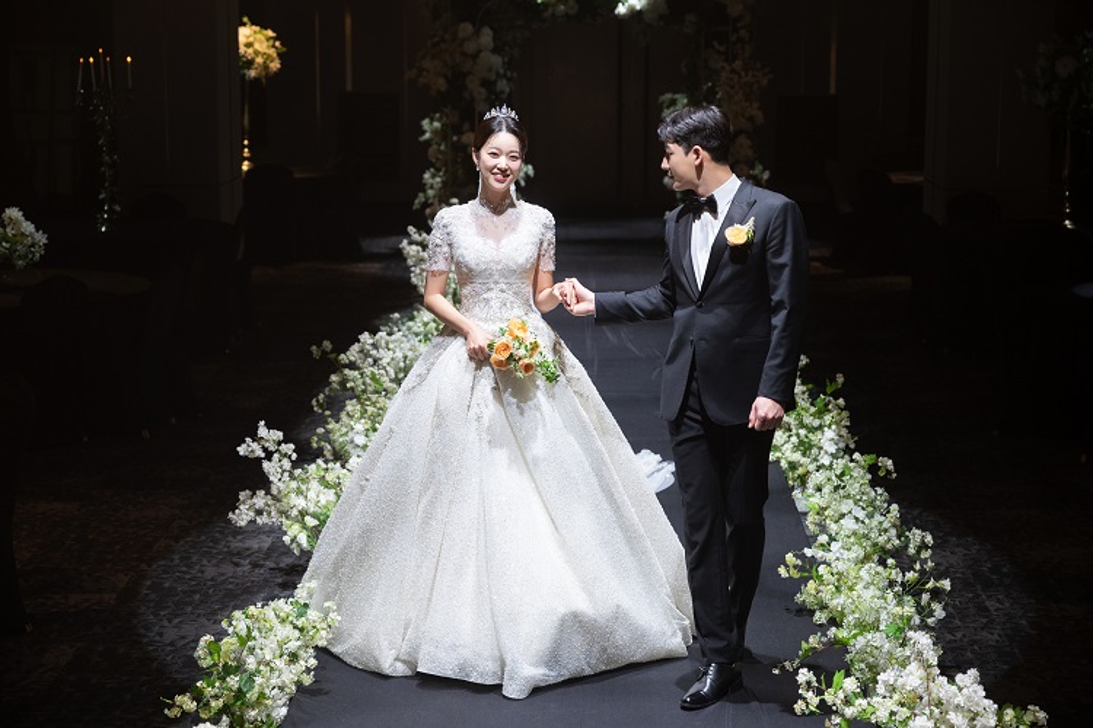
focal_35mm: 70
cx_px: 546
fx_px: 2125
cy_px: 364
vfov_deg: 19.5
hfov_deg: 28.8
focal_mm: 70
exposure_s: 1/320
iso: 800
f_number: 3.5
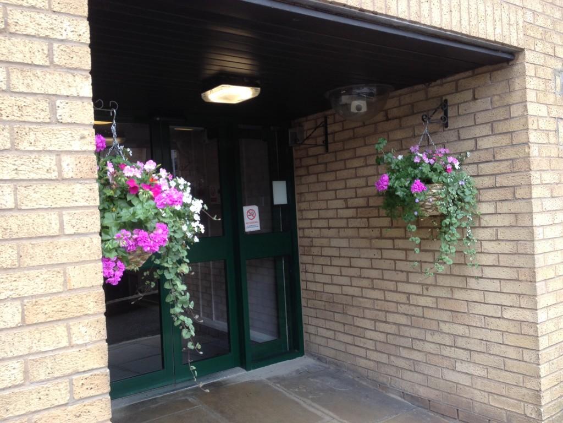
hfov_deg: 52.6
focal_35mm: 35
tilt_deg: +0.4
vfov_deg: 40.7
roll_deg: +2.0
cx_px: 282
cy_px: 212
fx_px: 569
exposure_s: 1/150
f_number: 2.4
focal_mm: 4.28
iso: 50
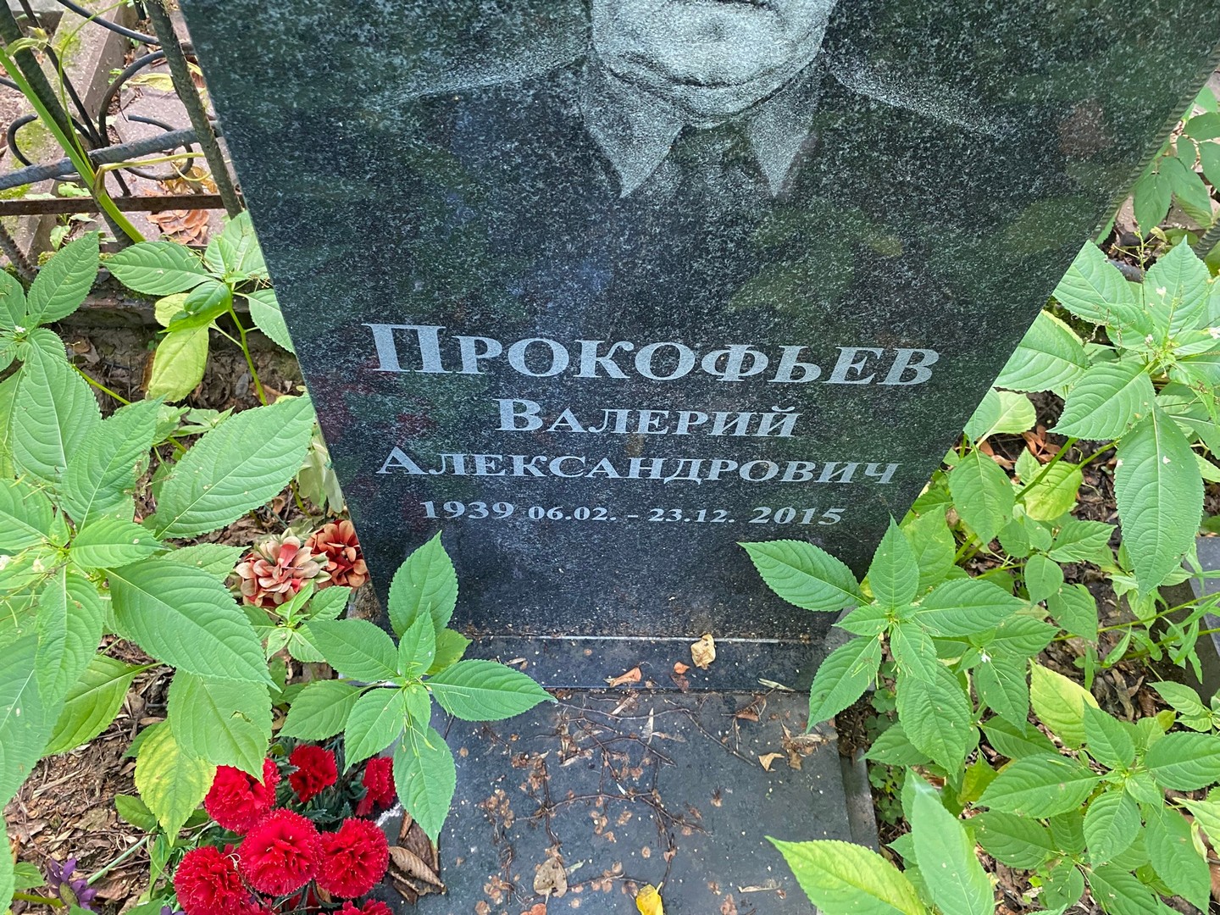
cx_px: 610
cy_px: 458
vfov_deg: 53.1
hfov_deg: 67.3
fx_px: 916
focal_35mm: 26
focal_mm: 4.25
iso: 200
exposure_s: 1/60
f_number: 1.8
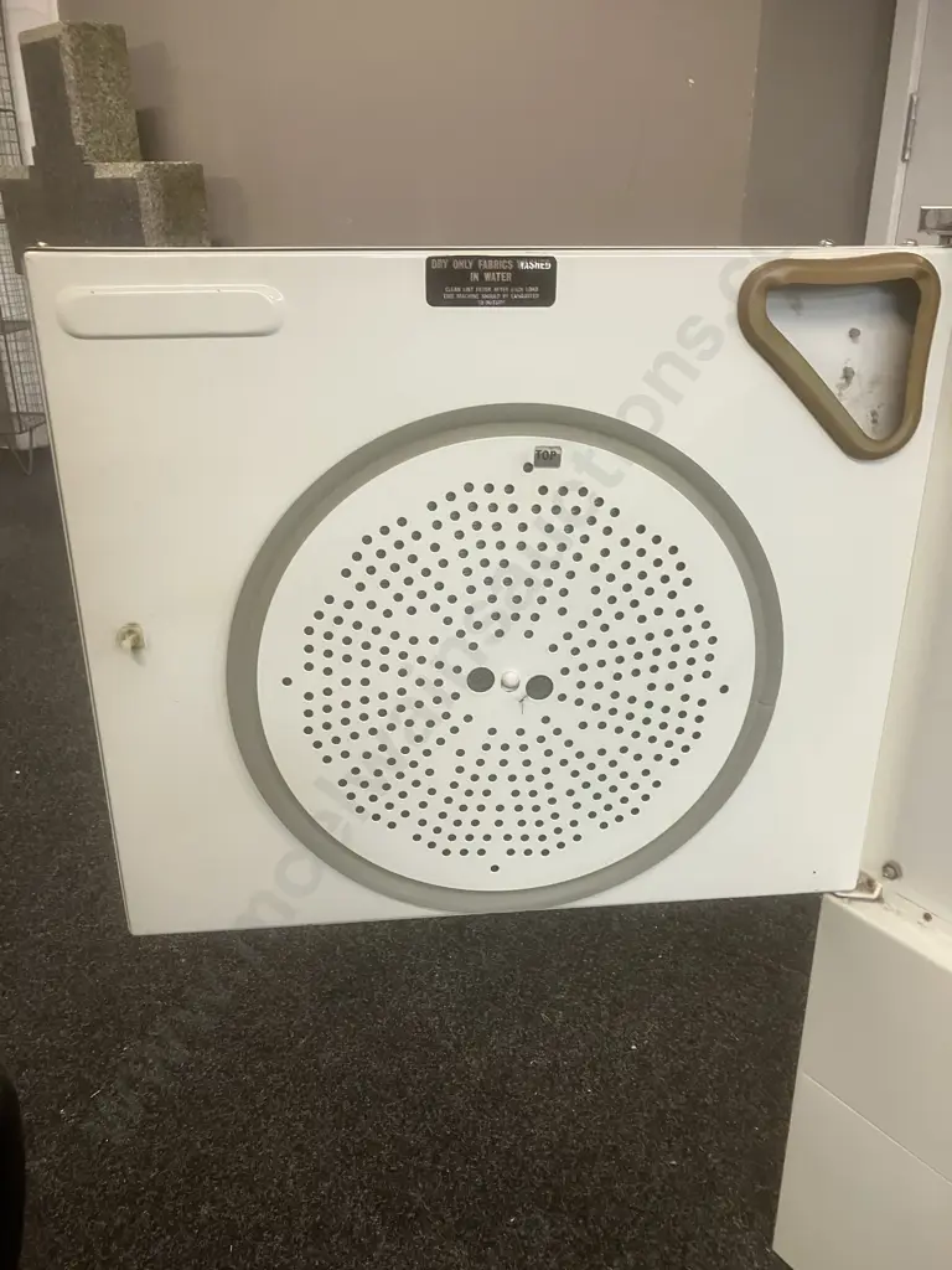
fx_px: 1027
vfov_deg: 63.4
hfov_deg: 49.7
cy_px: 635
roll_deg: -0.6
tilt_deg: -21.1
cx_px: 476
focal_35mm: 28
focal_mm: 3.99
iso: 160
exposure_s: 1/50
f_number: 1.8
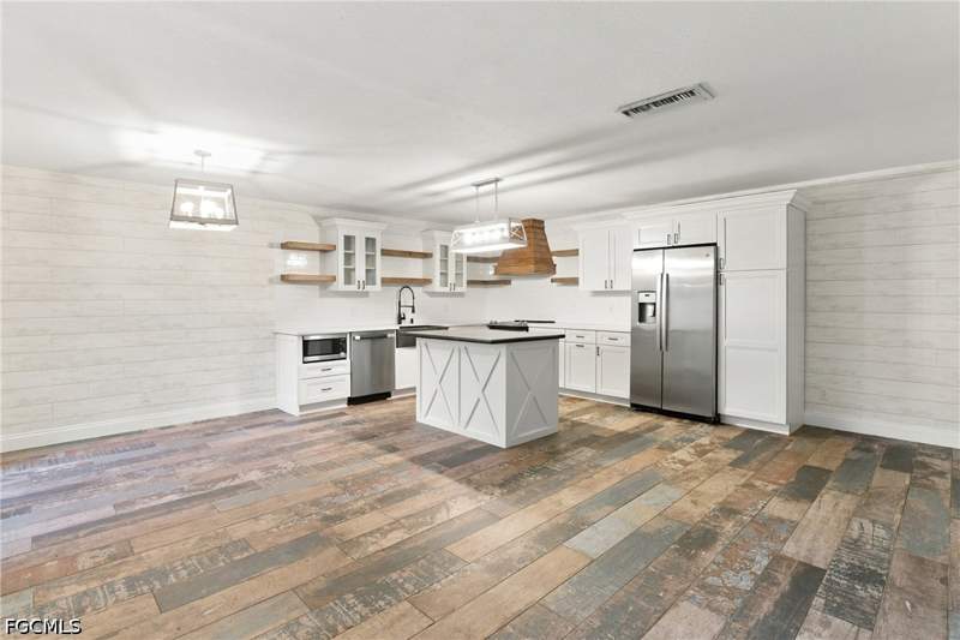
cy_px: 320
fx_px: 453
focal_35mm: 17
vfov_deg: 70.4
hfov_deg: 93.3
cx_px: 480
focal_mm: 17
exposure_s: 1/6
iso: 1600
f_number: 9
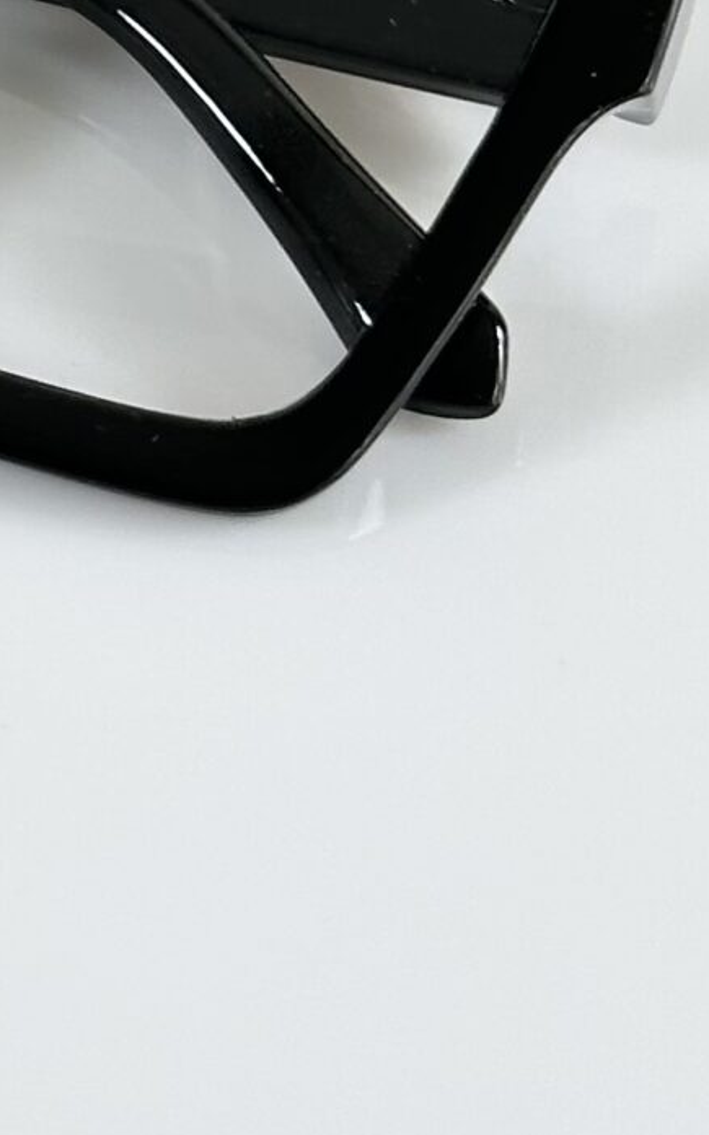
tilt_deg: -46.0
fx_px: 5787
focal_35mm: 187
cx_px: -473
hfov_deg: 6.9
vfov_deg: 11.1
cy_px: -78
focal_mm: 6.86
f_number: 1.78
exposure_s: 1/100
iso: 64
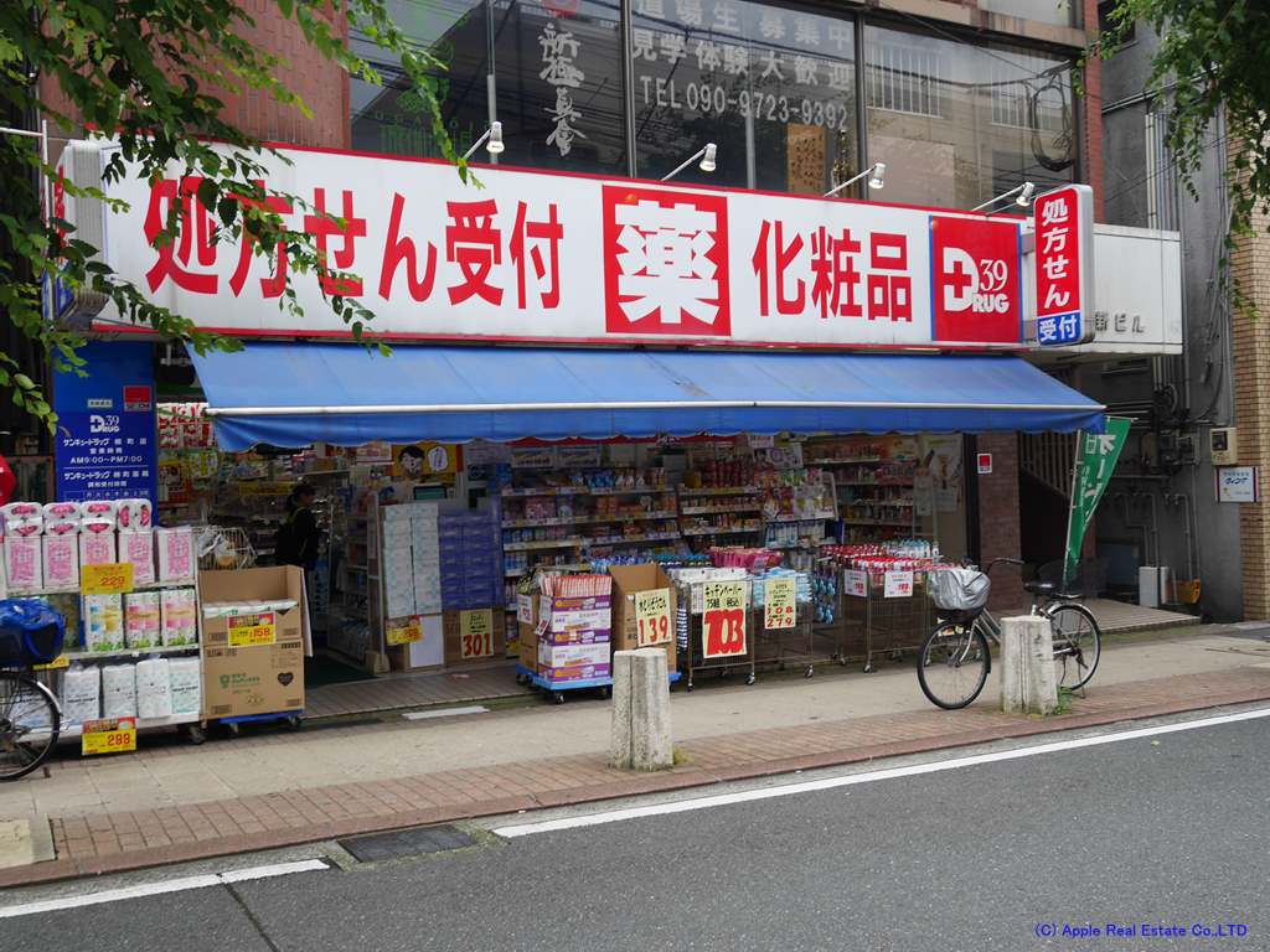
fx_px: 1174
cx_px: 635
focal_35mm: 32
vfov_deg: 44.2
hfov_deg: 56.8
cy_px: 476
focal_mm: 16
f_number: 5.6
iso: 200
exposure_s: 1/250
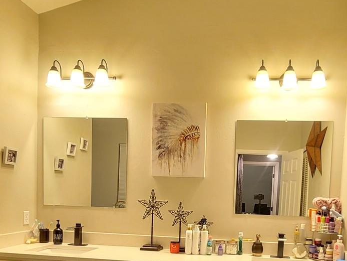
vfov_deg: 43.7
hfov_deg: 59.2
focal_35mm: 30
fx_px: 301
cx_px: 216
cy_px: 223
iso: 320
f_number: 2.2
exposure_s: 1/30
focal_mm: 2.2
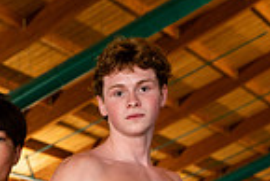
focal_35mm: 143
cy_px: 394
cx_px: 56
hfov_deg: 14.3
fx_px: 1074
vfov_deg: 8.9
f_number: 5
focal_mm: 46
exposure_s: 1/200
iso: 800
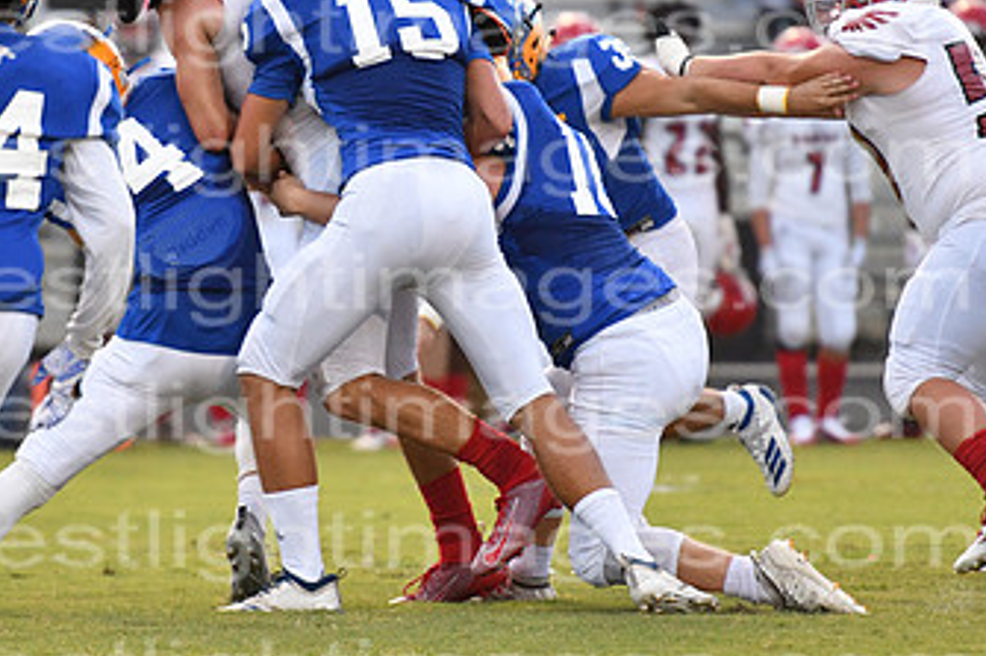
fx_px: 14235
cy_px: 225
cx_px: 309
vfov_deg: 2.6
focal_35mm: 520
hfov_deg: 4.0
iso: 1600
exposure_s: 1/800
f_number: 3.2
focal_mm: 200
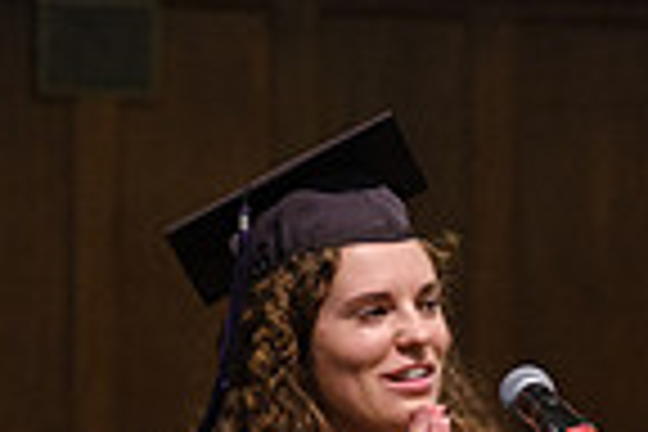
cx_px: 868
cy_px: 722
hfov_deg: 2.9
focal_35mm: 720
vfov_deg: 1.9
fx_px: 12959
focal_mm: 119.2
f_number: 2.8
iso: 1600
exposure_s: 1/125
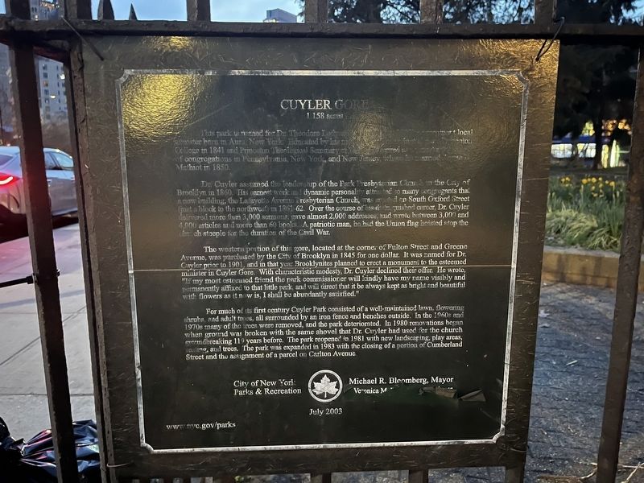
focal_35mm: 26
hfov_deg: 67.3
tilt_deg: -9.7
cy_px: 242
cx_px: 322
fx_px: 484
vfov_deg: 53.1
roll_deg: -0.4
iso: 1250
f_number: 1.6
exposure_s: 1/9
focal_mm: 5.1
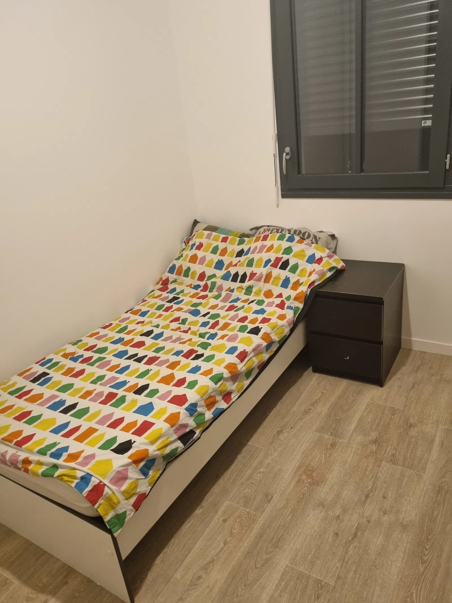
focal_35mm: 26
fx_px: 453
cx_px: 226
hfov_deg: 53.1
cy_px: 302
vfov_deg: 67.3
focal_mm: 5.4
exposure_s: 1/50
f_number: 1.8
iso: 400
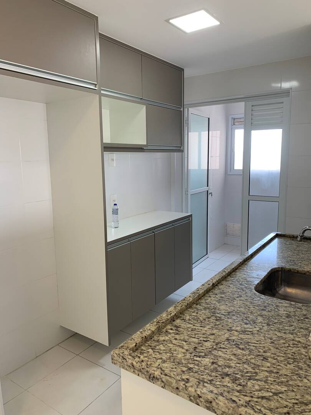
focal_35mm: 26
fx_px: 311
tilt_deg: -7.9
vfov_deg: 67.3
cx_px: 156
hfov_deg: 53.1
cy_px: 208
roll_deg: +1.4
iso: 64
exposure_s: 1/121
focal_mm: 4.25
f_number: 1.8
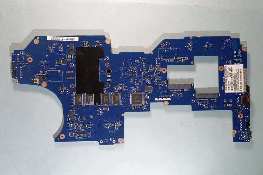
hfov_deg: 57.3
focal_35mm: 33
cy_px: 88
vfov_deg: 39.9
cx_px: 132
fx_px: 241
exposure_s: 1/5
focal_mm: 22
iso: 100
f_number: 8
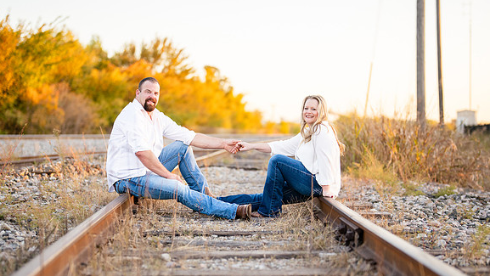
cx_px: 236
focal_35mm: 67
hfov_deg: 31.4
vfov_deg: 17.9
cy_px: 189
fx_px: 871
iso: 160
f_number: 1.2
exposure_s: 1/800
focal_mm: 50
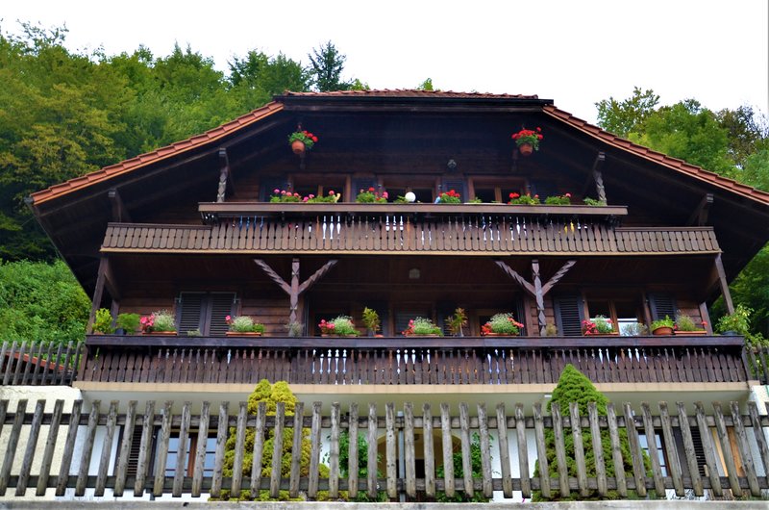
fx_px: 672
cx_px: 384
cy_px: 255
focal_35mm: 32
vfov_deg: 41.5
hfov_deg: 59.6
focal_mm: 21
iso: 320
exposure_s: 1/250
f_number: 3.8
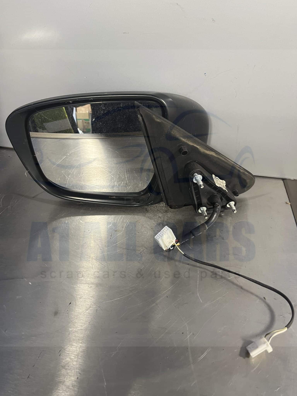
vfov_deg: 67.3
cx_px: 148
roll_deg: +1.2
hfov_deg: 53.1
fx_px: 297
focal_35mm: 26
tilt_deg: -36.5
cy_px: 198
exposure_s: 1/50
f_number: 1.6
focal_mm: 5.1
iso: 250
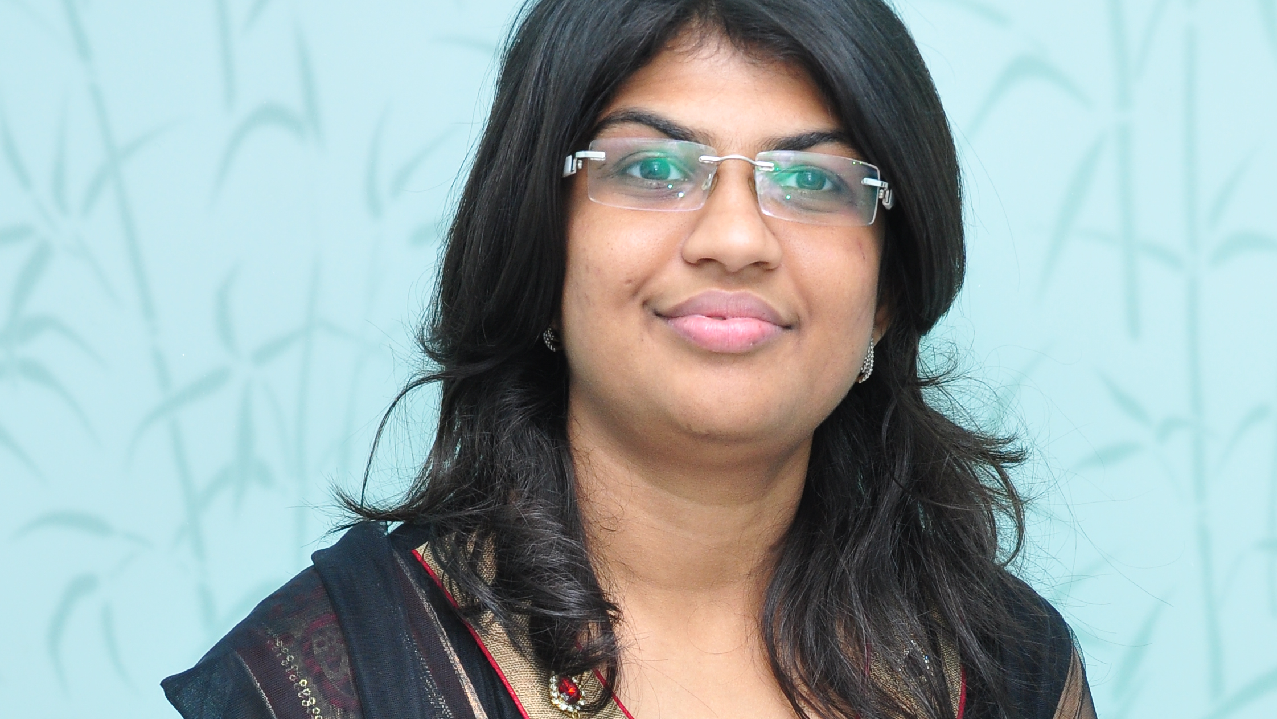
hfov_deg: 22.2
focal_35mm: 96
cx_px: 700
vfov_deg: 12.2
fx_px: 3251
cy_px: 941
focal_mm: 32
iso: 400
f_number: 6.3
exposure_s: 1/80
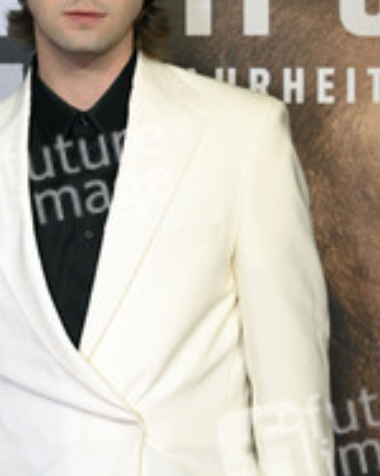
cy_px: 311
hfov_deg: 14.5
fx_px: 1493
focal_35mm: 106
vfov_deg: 18.1
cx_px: 117
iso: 1000
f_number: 6.3
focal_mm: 53
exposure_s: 1/160
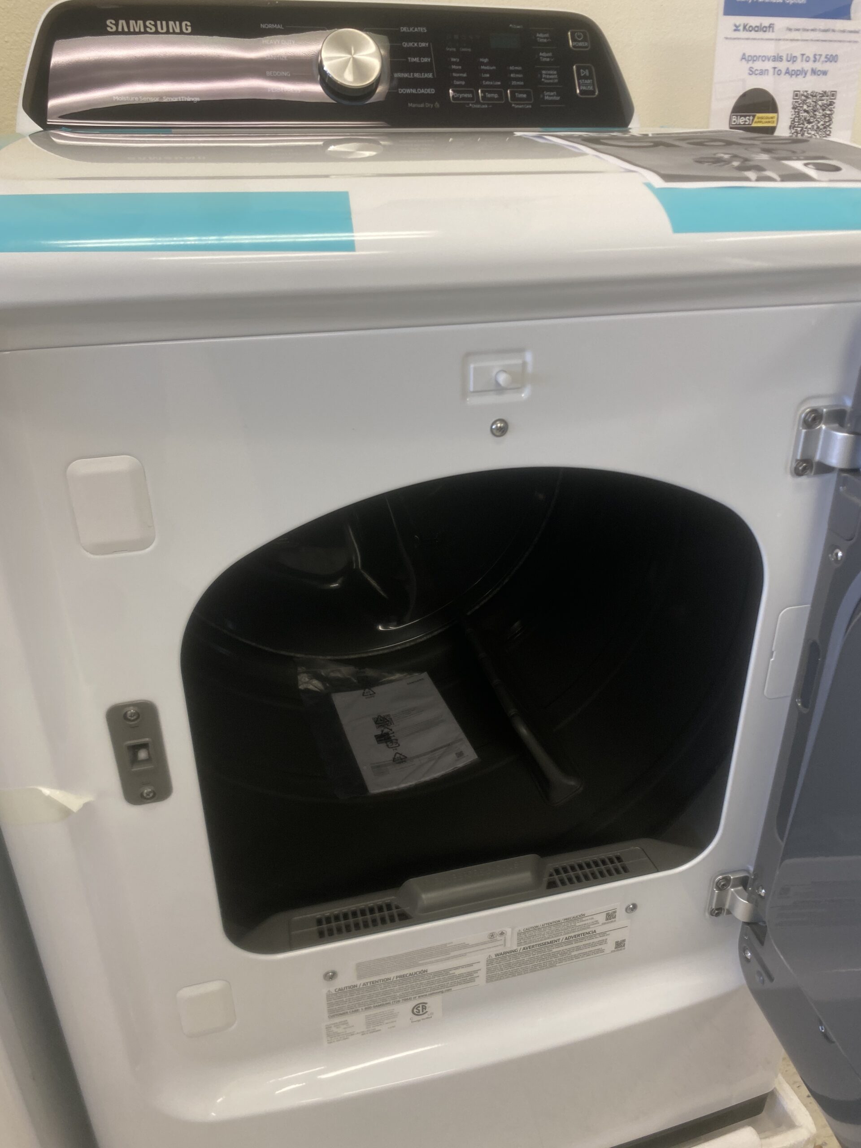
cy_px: 574
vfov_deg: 67.3
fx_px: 862
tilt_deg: -25.8
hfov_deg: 53.1
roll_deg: +0.0
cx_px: 430
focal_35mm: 26
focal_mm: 4.25
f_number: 1.8
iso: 80
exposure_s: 1/64
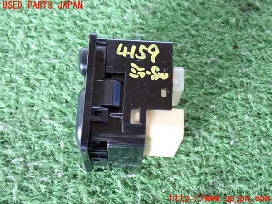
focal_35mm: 54
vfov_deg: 27.0
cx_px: 136
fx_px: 424
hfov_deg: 35.5
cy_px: 102
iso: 800
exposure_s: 1/20
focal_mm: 9.65
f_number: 3.3
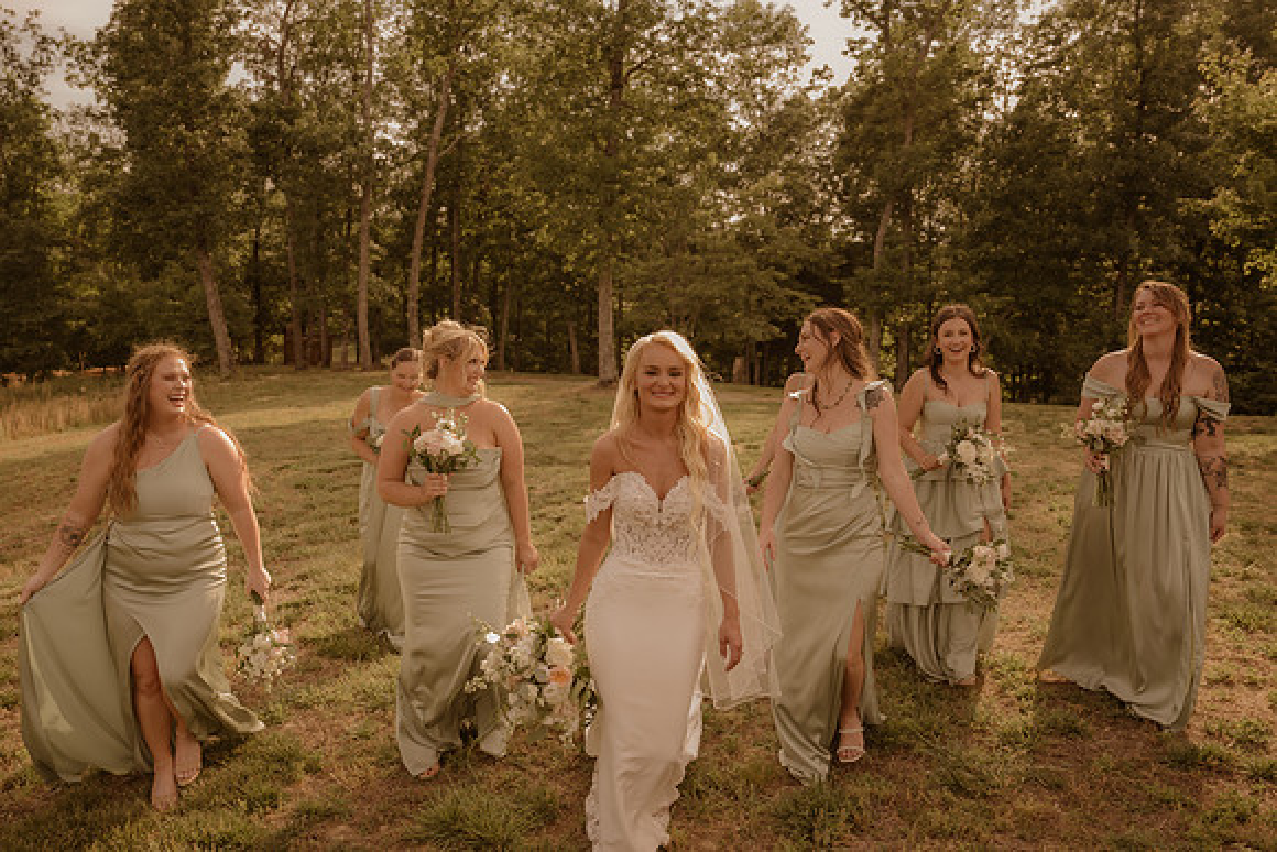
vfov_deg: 44.8
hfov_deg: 63.4
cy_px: 426
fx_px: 1034
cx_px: 638
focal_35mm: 29
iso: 500
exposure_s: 1/2000
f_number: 2.8
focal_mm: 28
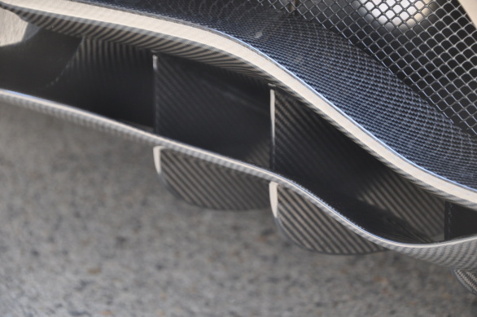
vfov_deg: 10.1
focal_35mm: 135
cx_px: 238
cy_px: 158
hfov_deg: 15.2
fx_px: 1786
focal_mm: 90
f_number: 5.6
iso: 500
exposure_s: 1/60
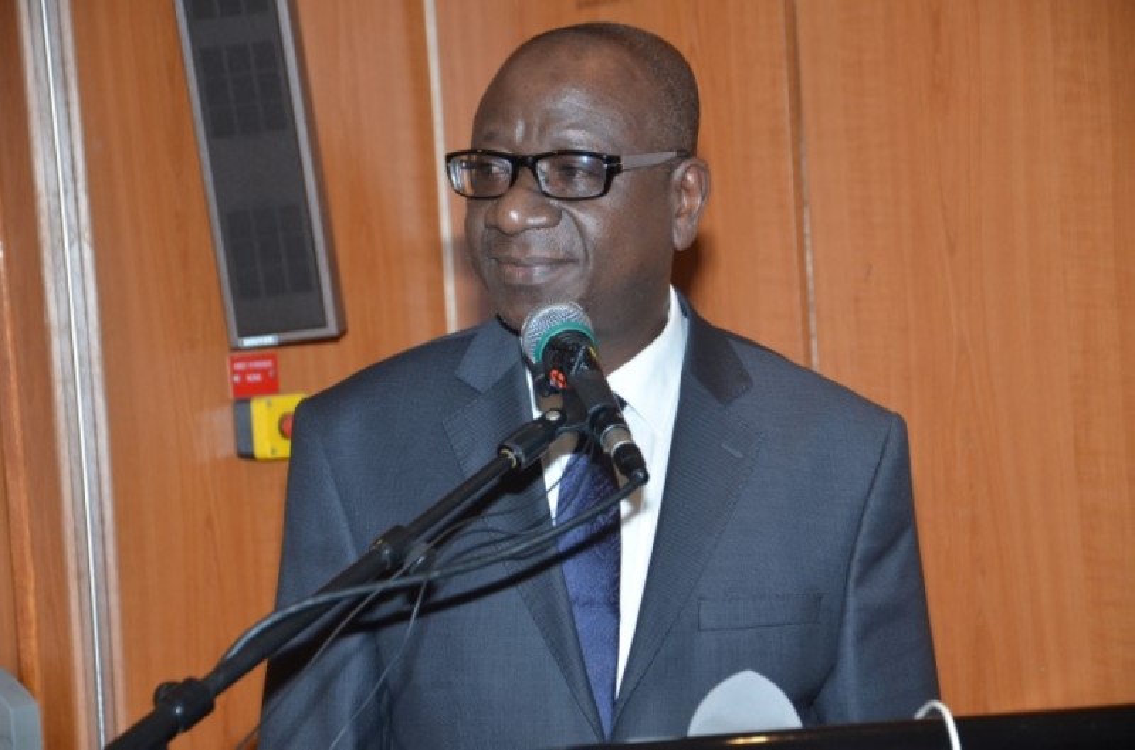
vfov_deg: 10.7
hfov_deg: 16.1
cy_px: 375
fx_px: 4009
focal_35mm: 128
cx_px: 568
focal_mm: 85
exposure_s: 1/60
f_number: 5.6
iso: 800
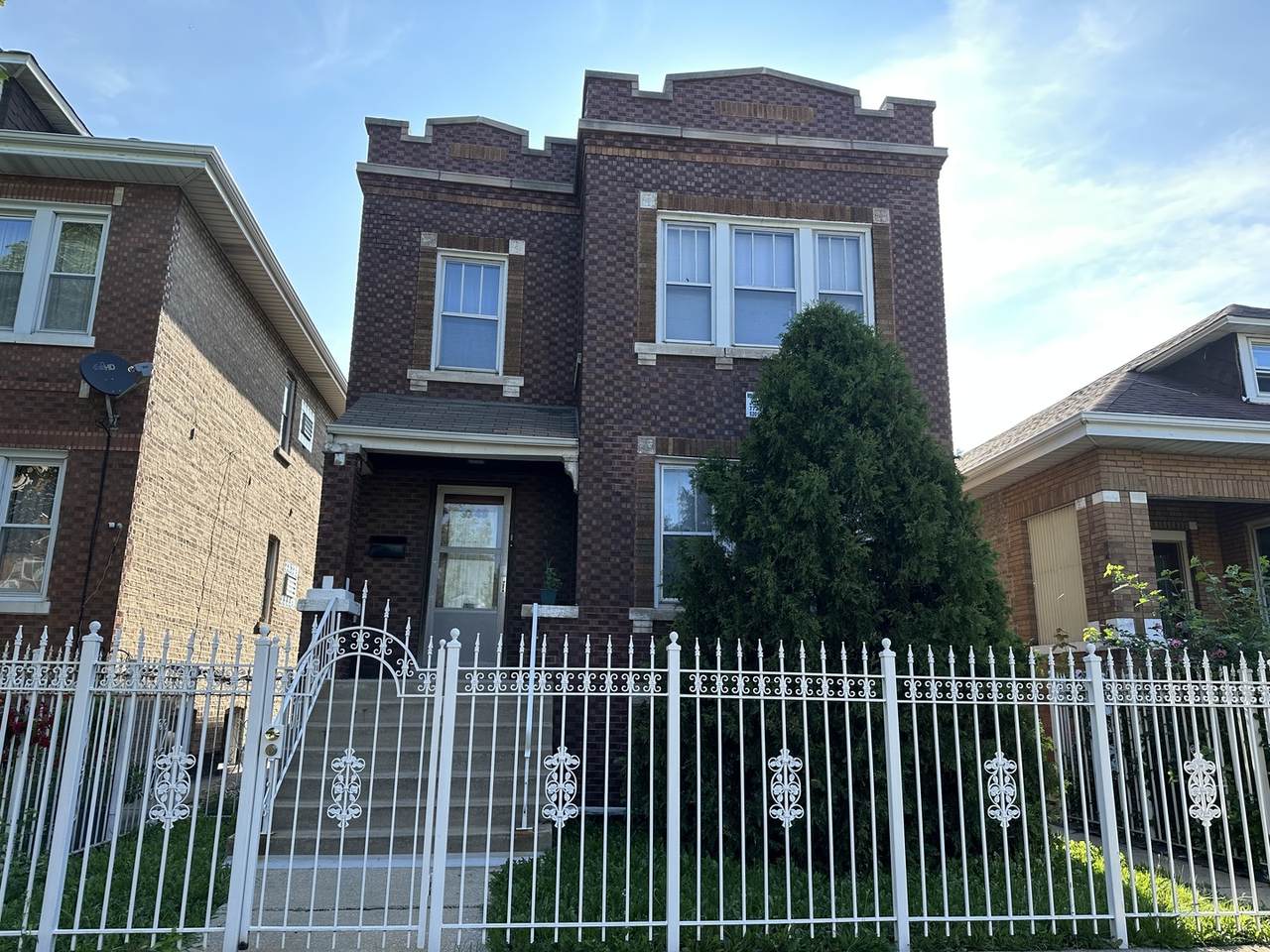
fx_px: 881
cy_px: 476
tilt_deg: +13.5
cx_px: 635
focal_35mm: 24
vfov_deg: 56.8
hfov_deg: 71.6
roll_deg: -1.5
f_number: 1.78
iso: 80
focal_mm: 6.86
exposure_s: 1/1304
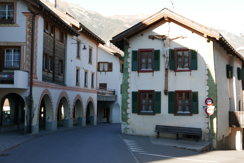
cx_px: 122
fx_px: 393
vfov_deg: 23.4
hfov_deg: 34.5
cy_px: 82
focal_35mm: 58
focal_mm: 26.3
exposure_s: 1/125
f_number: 5.6
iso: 200
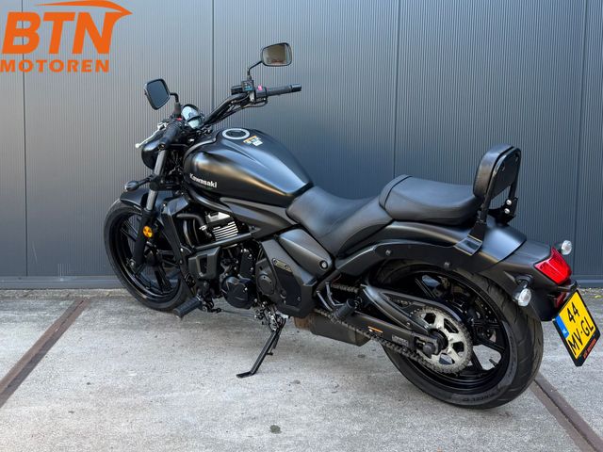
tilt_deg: -4.9
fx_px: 418
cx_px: 302
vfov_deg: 56.8
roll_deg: -0.5
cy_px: 226
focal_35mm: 24
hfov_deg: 71.6
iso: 64
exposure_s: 1/121
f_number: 1.78
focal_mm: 6.76
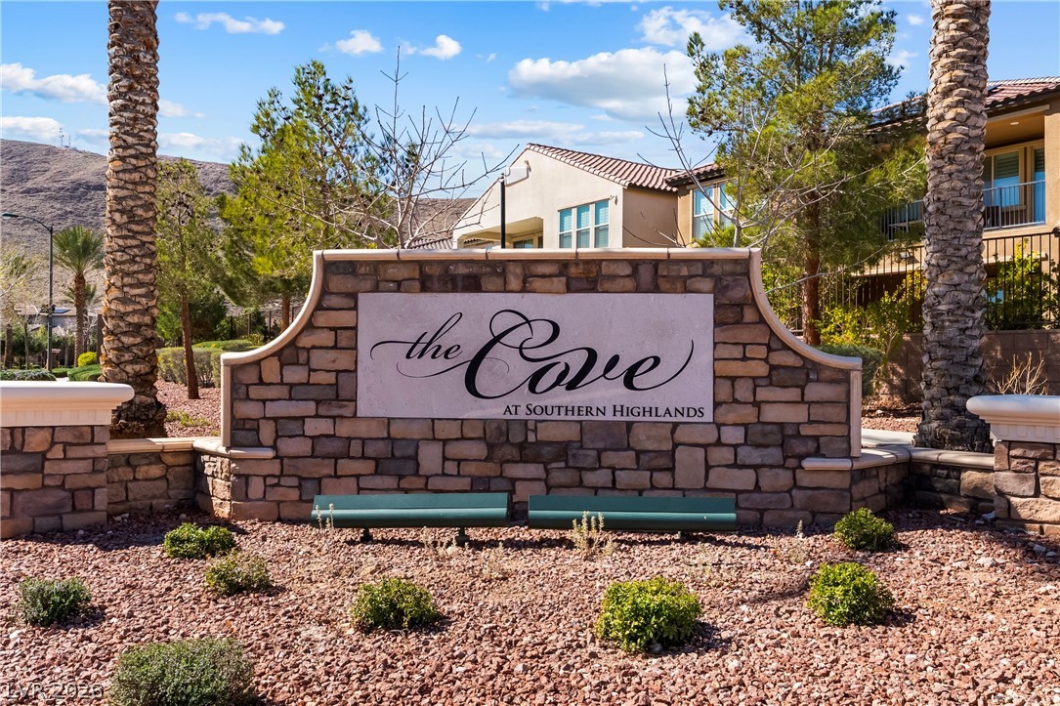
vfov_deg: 43.6
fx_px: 883
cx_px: 530
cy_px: 353
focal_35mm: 30
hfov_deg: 61.9
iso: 400
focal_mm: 20
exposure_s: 1/8000
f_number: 8
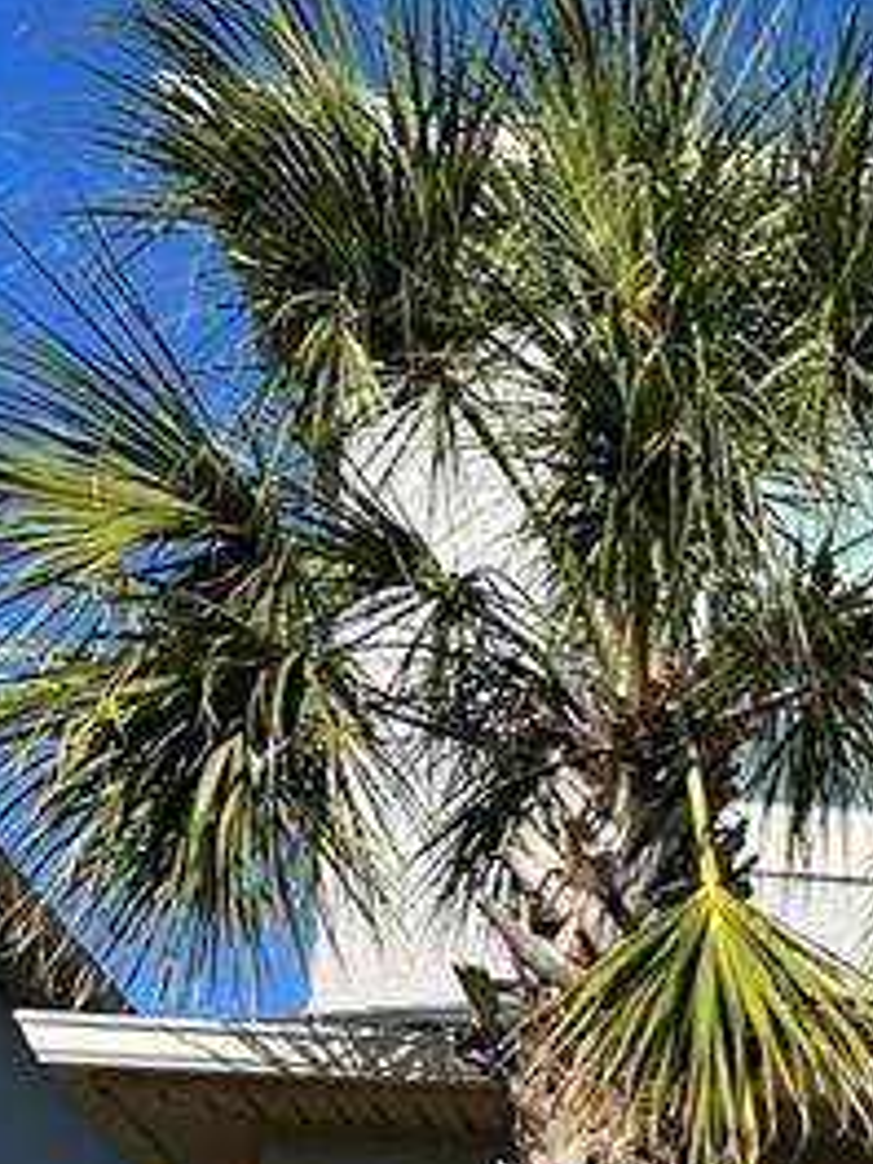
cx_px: 1953
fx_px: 3396
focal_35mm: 101
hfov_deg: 12.3
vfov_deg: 18.5
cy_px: 1371
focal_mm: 5.7
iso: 50
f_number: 1.5
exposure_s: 1/5319
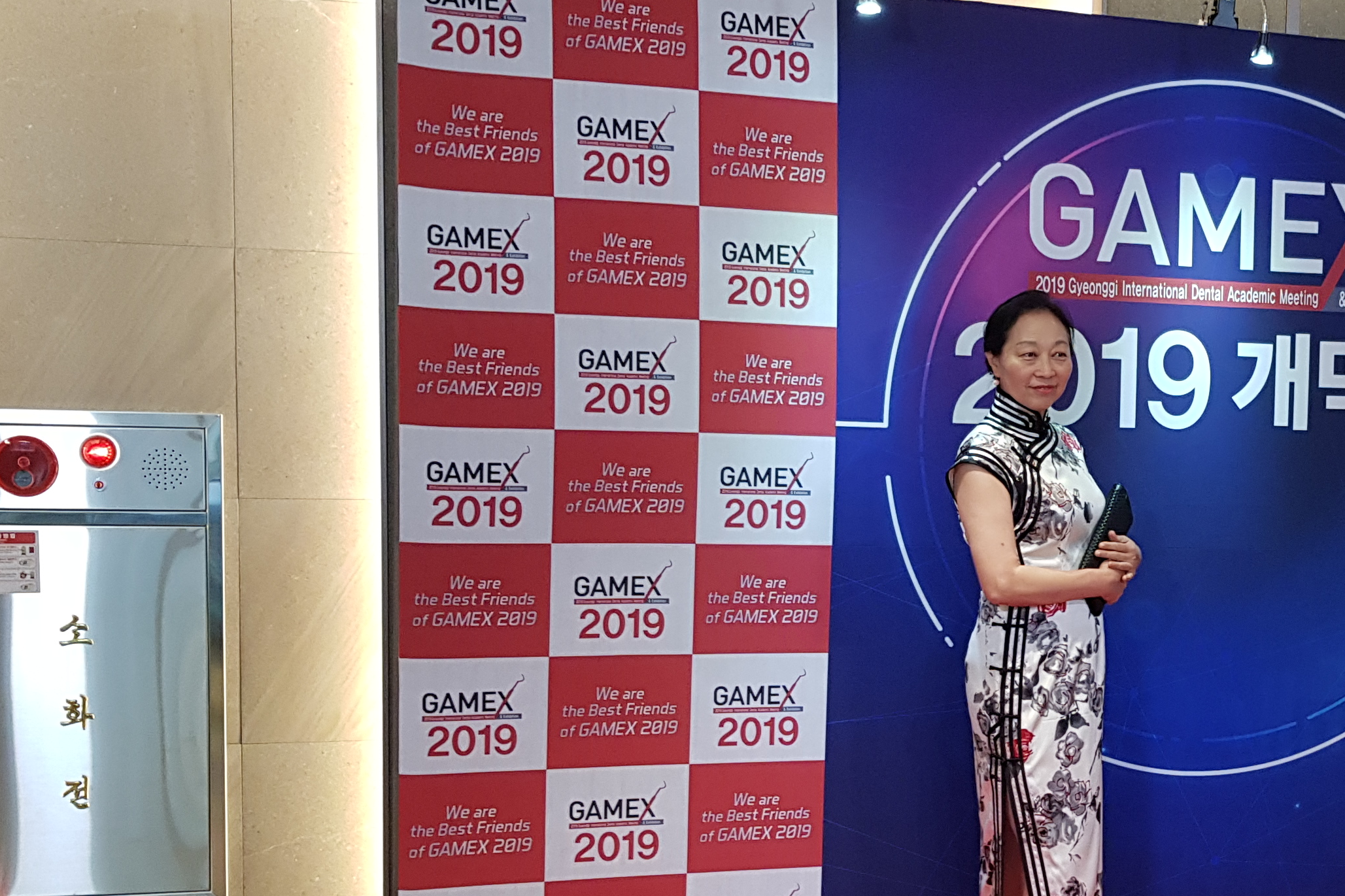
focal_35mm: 53
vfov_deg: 25.2
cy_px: 682
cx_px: 1189
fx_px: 1980
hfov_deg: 35.5
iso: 160
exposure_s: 1/60
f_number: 1.7
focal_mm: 4.2
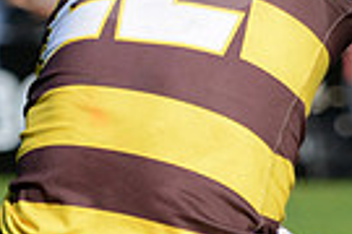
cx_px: 608
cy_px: -160
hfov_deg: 3.1
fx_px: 6502
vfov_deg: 2.1
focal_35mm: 665
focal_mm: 155
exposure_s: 1/2000
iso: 400
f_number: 4
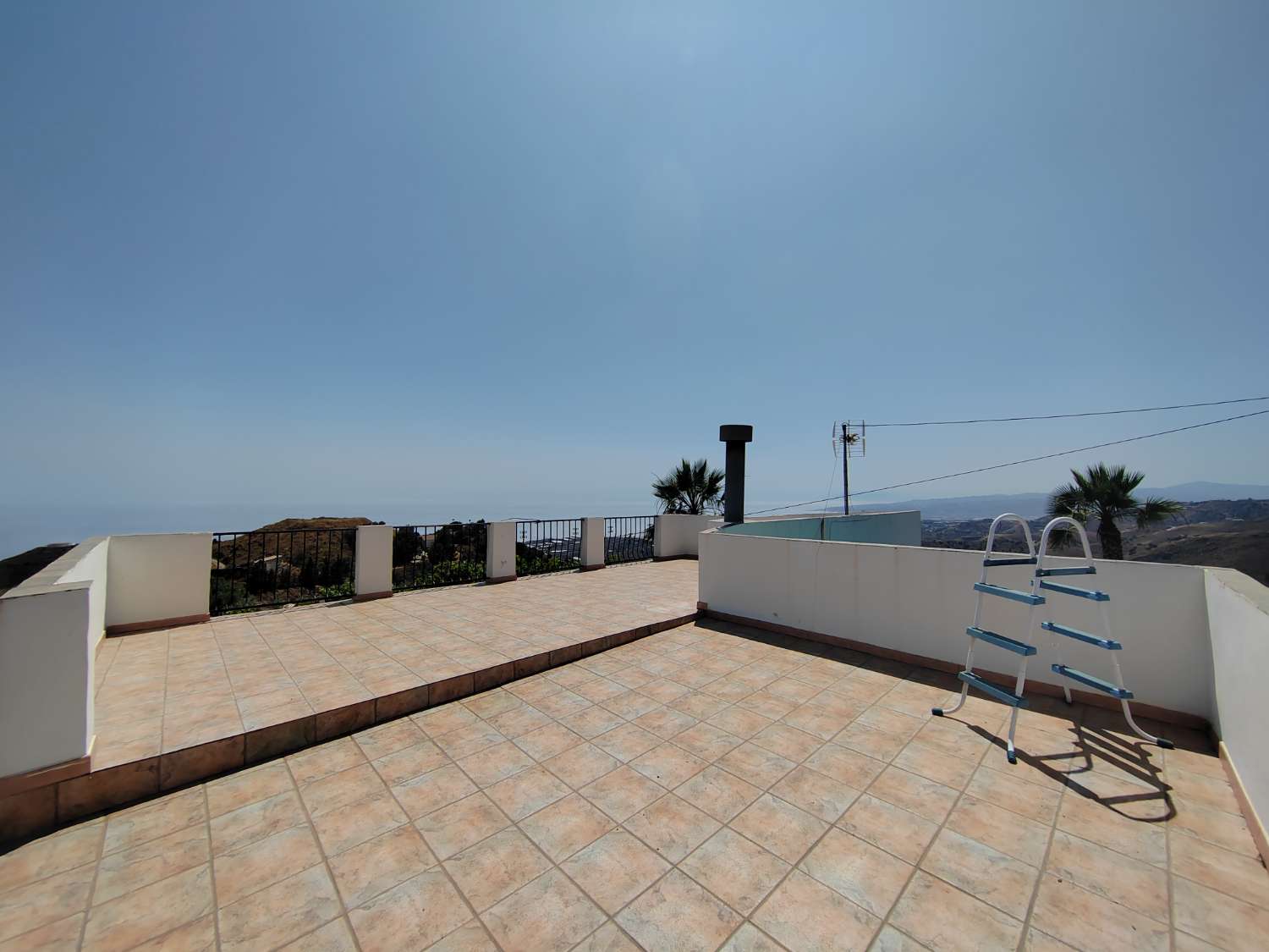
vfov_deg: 89.9
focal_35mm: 13
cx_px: 634
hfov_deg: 106.2
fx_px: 477
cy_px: 476
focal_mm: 2.16
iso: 100
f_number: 2.2
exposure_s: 1/3000
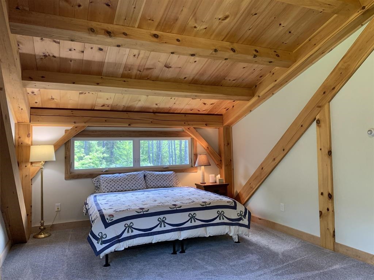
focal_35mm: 26
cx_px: 187
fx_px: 281
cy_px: 140
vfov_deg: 53.1
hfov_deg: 67.3
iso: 200
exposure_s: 1/60
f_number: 1.8
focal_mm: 4.25
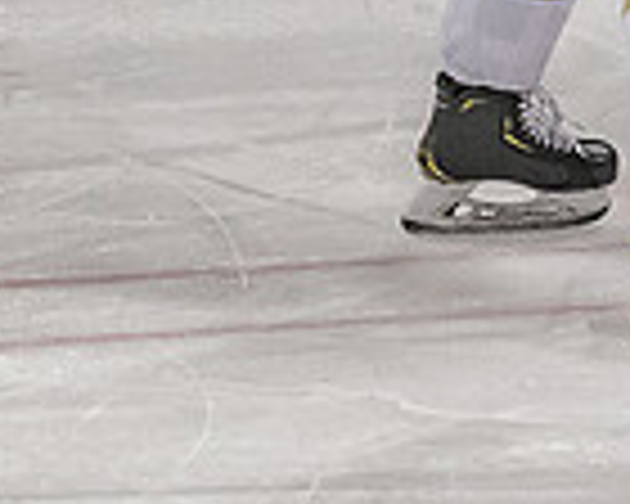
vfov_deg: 1.8
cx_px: 1351
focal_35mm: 861
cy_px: -335
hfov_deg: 2.2
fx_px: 16054
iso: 1600
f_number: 3.2
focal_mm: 125
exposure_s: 1/800
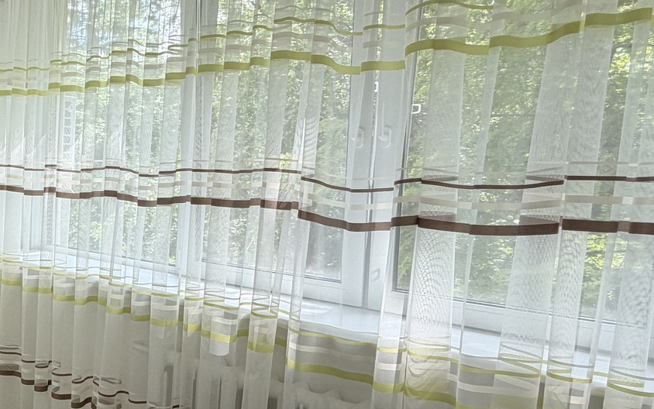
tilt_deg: -7.7
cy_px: 252
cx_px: 61
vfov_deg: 35.2
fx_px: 642
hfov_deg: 48.2
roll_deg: -2.2
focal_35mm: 36
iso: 64
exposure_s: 1/121
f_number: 2.2
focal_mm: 2.22
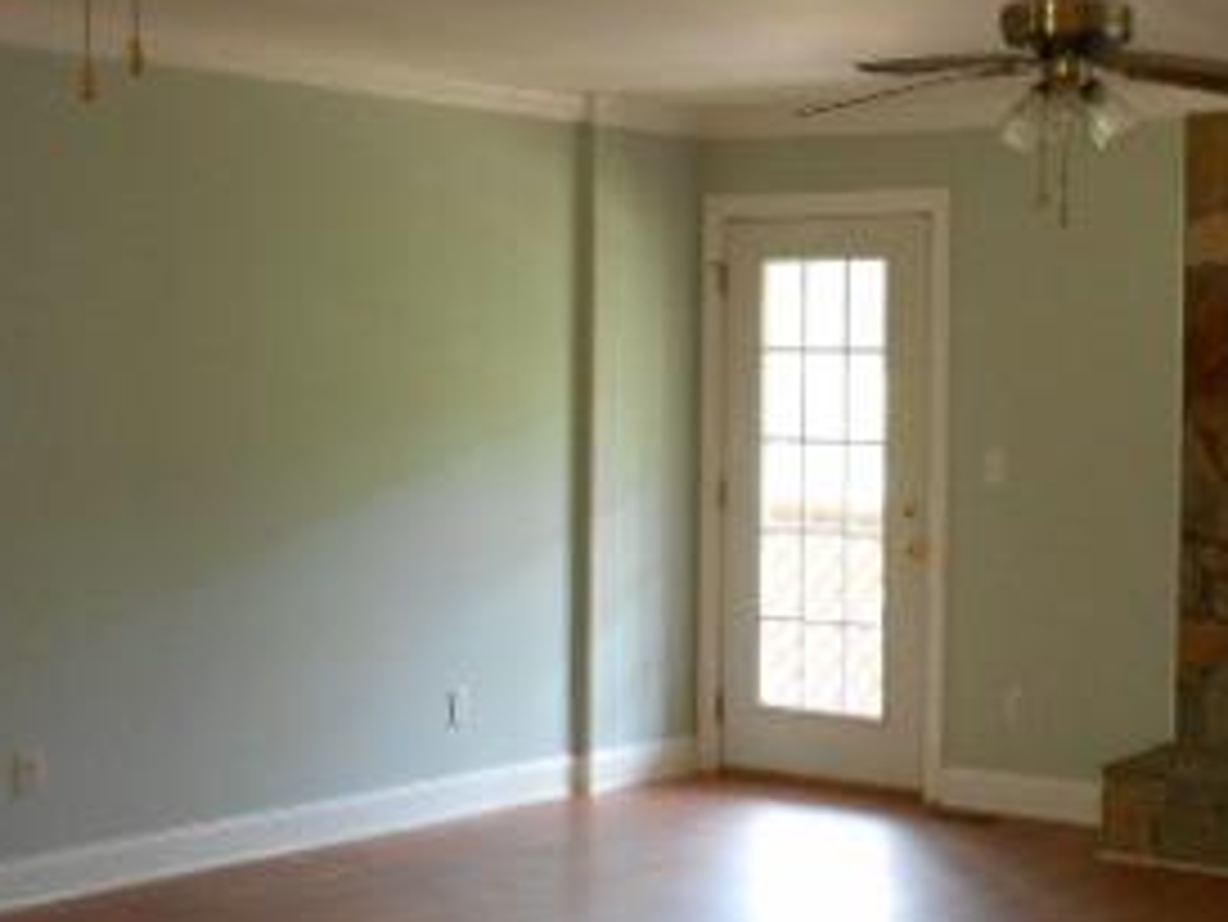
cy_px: 517
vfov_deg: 24.0
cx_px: 985
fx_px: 2165
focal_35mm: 61
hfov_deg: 30.9
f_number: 3.2
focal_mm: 4.6
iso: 360
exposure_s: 1/30
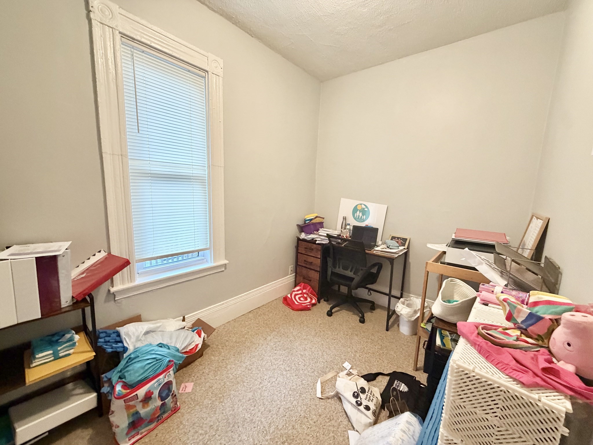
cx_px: 296
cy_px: 222
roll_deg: -1.4
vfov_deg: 85.7
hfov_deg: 102.1
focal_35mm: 14
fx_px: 240
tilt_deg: -7.4
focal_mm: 2.22
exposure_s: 1/60
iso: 400
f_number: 2.2
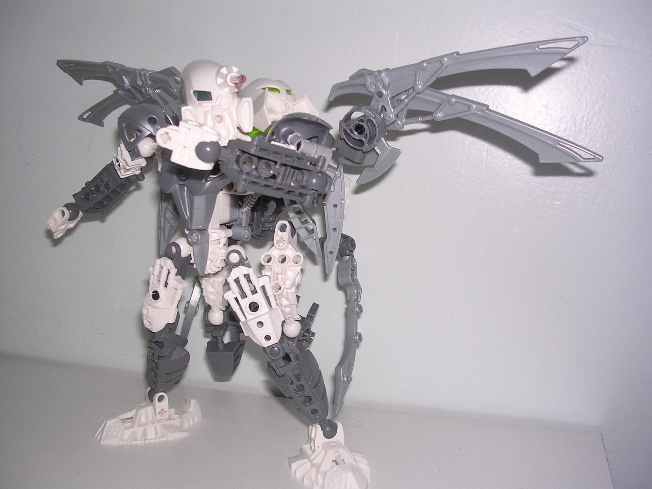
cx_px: 326
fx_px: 716
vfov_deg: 37.7
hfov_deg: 49.0
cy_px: 244
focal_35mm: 38
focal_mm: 5.8
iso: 100
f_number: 2.8
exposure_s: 1/60.1
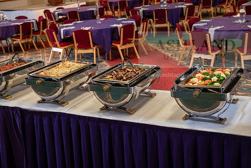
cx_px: 126
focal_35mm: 52
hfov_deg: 38.2
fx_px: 363
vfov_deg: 26.0
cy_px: 84
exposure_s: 1/80
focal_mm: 52
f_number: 3.5
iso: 500
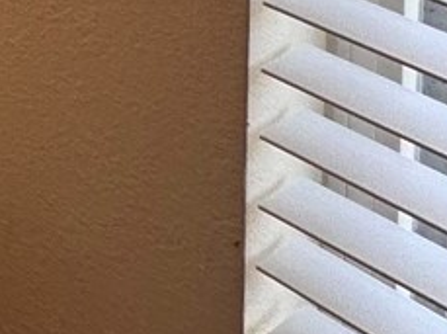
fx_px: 1263
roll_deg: +0.2
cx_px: -878
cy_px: -643
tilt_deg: -1.8
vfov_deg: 10.7
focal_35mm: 98
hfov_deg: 11.6
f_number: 2.2
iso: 40
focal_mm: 2.22
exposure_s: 1/160
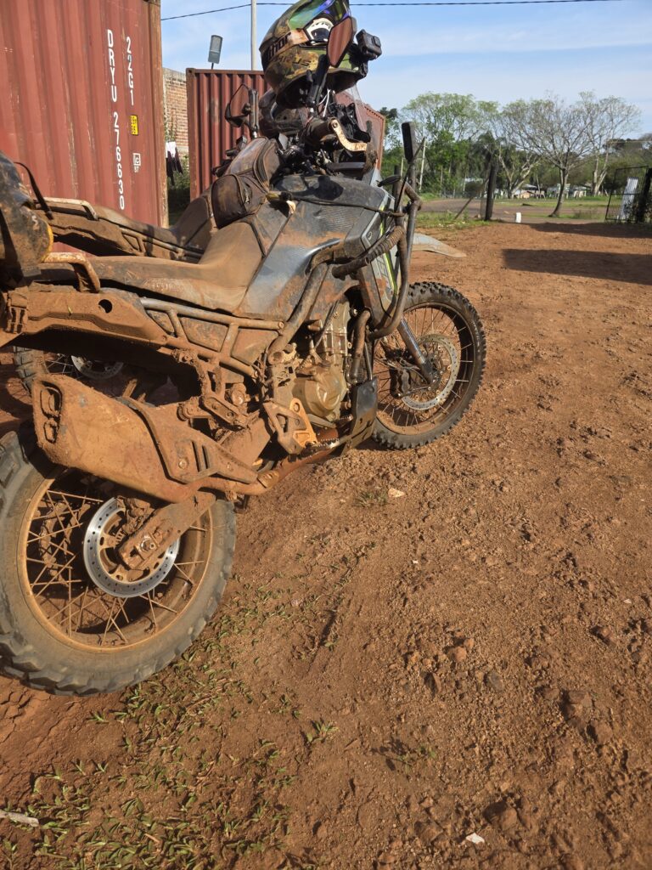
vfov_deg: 73.9
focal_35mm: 23
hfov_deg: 58.9
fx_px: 578
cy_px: 435
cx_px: 326
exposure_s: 1/2593
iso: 80
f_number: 1.7
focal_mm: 6.3
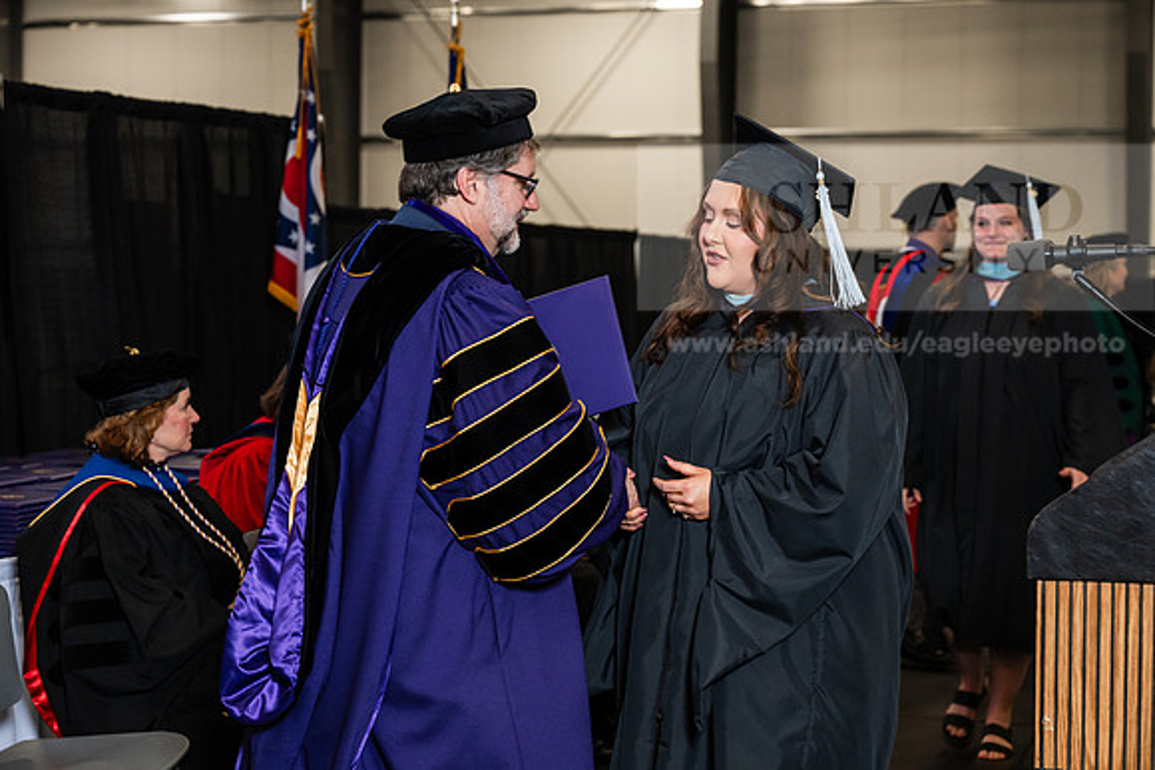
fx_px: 2246
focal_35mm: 70
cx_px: 578
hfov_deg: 28.8
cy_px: 385
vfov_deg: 19.5
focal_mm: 70
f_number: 4.5
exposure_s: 1/200
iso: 1250
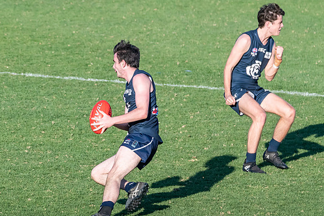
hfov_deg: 2.6
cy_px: 95
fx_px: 7269
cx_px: 92
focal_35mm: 808
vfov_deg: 1.7
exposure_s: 1/1600
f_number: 10
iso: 800
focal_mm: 350
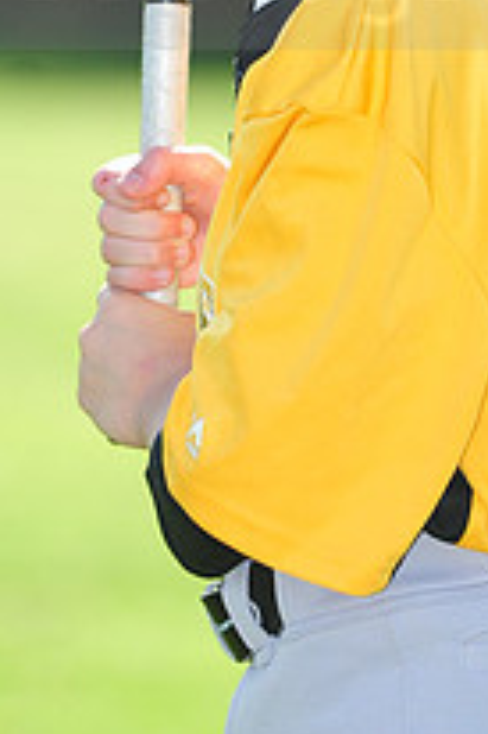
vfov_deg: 3.7
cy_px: -64
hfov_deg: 2.4
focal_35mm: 562
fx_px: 11446
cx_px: 285
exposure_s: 1/1250
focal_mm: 200
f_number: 4.5
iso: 400
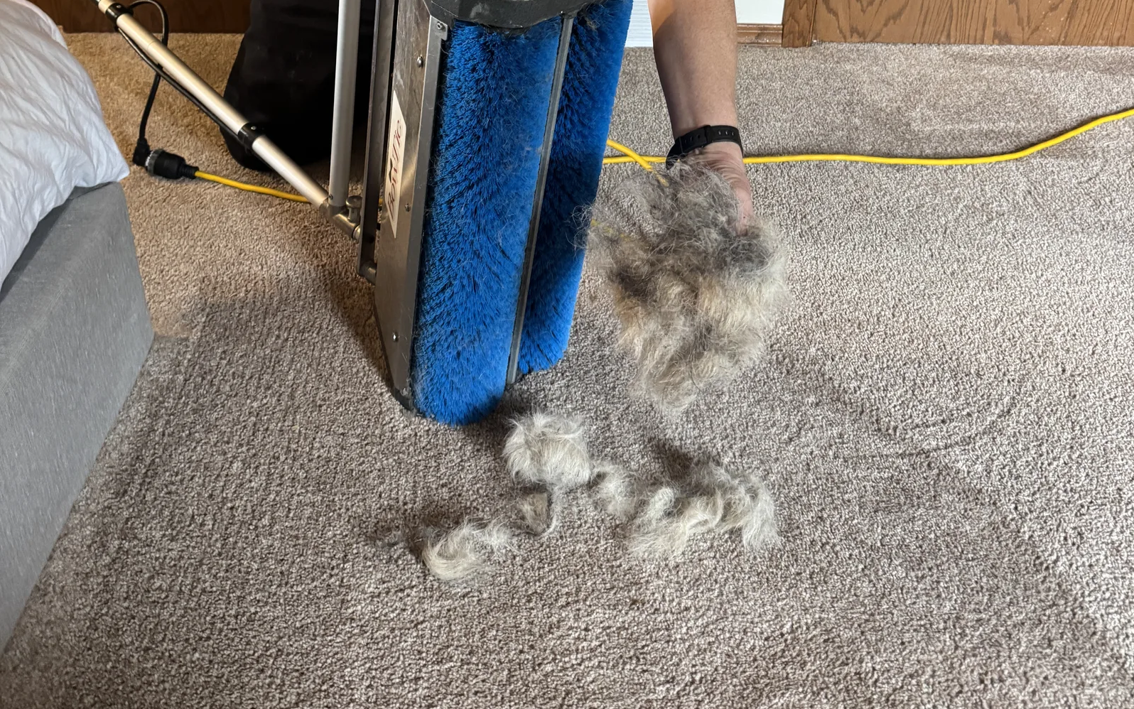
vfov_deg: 34.3
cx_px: 568
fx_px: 1051
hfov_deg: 56.7
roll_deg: -1.4
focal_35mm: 34
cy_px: 18
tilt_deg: -24.4
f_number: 1.78
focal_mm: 6.76
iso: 640
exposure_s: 1/40
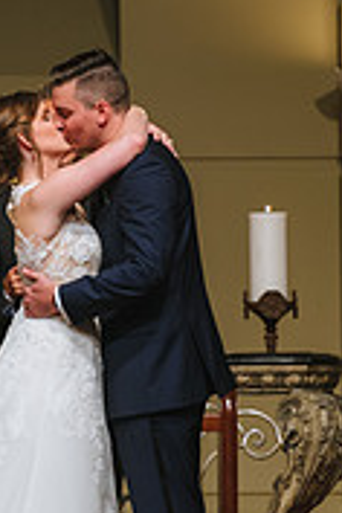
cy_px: 232
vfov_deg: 4.1
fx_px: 7238
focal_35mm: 508
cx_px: 61
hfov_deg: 2.7
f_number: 2.8
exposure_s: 1/200
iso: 1600
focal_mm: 200
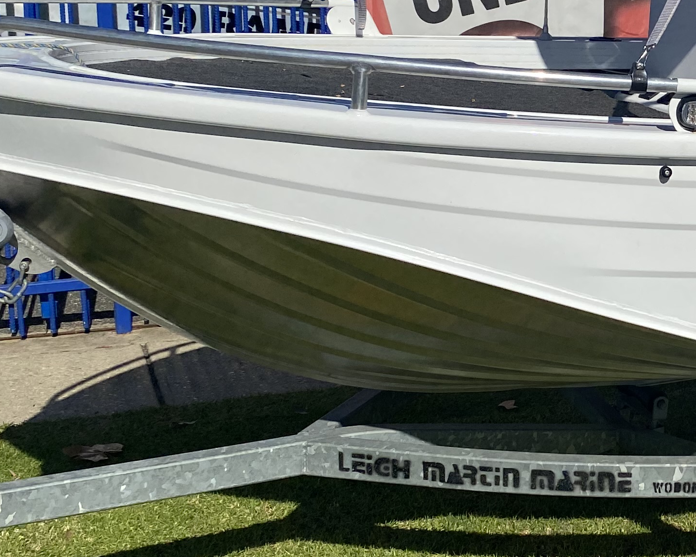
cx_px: 752
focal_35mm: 71
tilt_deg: -10.5
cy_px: 217
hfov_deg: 25.0
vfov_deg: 21.5
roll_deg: +0.1
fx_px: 1463
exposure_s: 1/6410
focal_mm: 4.25
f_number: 1.8
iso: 32
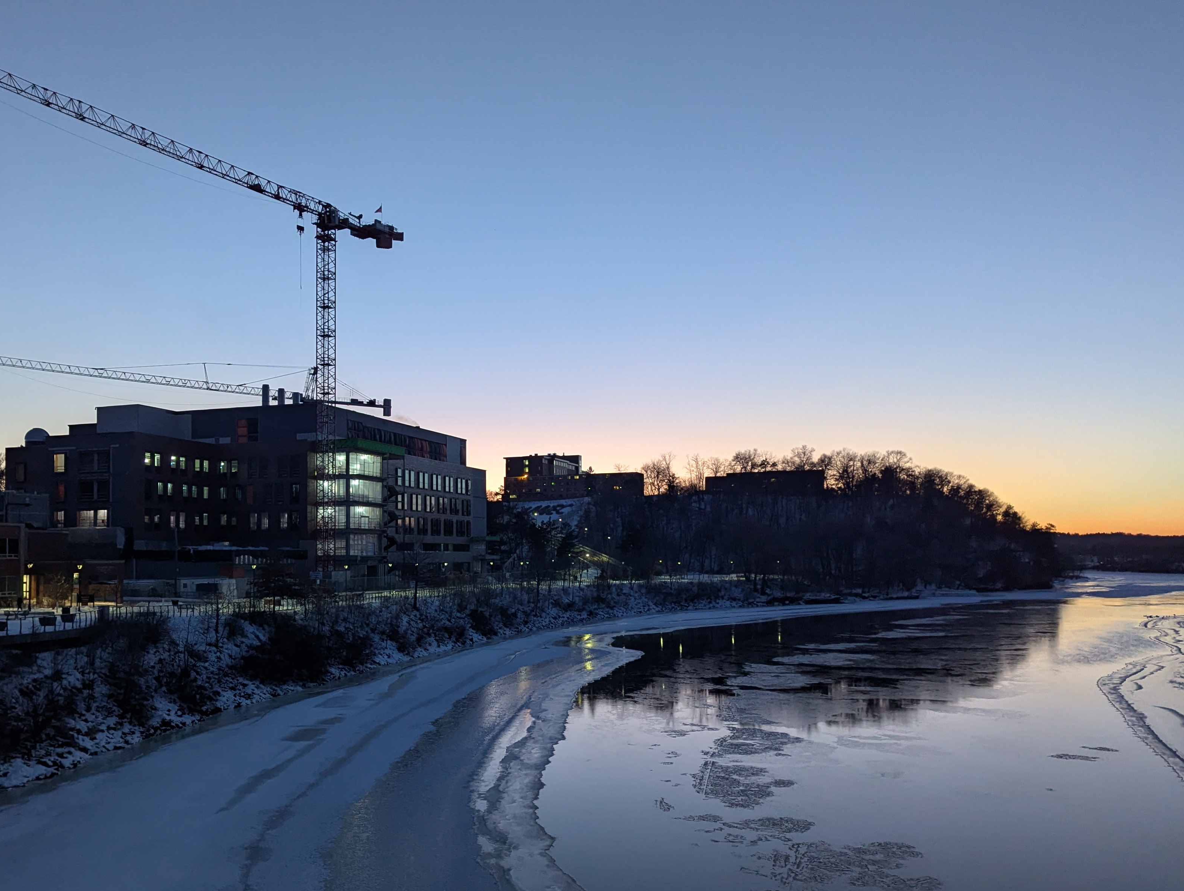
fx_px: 1062
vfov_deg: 45.4
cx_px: 481
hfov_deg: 57.9
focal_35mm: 31
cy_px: 522
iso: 675
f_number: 1.85
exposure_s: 1/180
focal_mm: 6.81
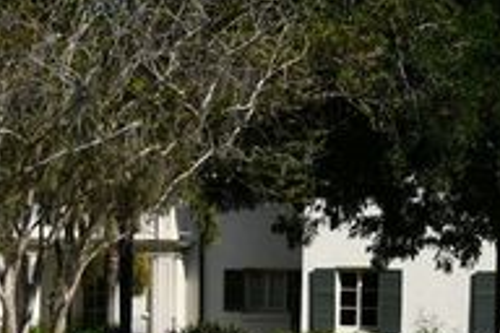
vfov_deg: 8.5
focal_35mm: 160
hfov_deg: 12.7
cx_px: 34
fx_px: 2222
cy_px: 427
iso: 100
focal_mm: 24
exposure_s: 1/400
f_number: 9
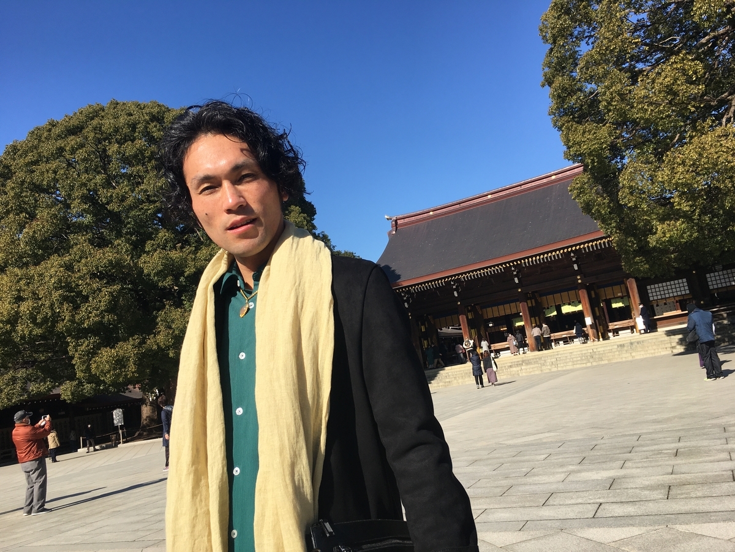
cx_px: 368
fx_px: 616
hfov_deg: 61.7
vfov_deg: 48.2
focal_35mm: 29
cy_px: 276
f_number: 2.2
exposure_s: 1/1508
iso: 25
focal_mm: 4.15
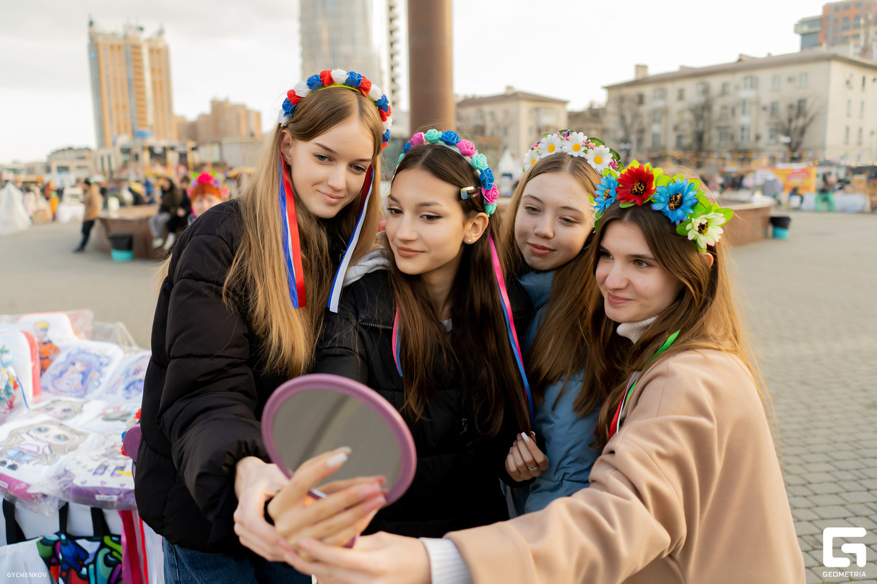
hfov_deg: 65.5
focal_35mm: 28
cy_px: 292
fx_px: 682
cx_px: 438
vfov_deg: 46.4
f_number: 2.8
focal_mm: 28
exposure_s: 1/4000
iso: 2500
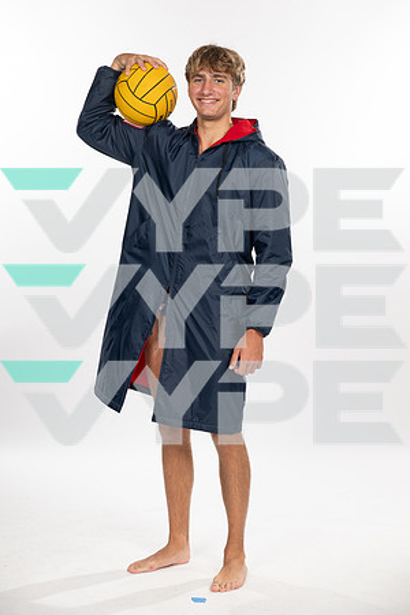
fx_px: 1196
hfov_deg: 19.5
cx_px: 205
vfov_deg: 28.8
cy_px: 308
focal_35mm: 70
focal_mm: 70
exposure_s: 1/250
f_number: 5.6
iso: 200
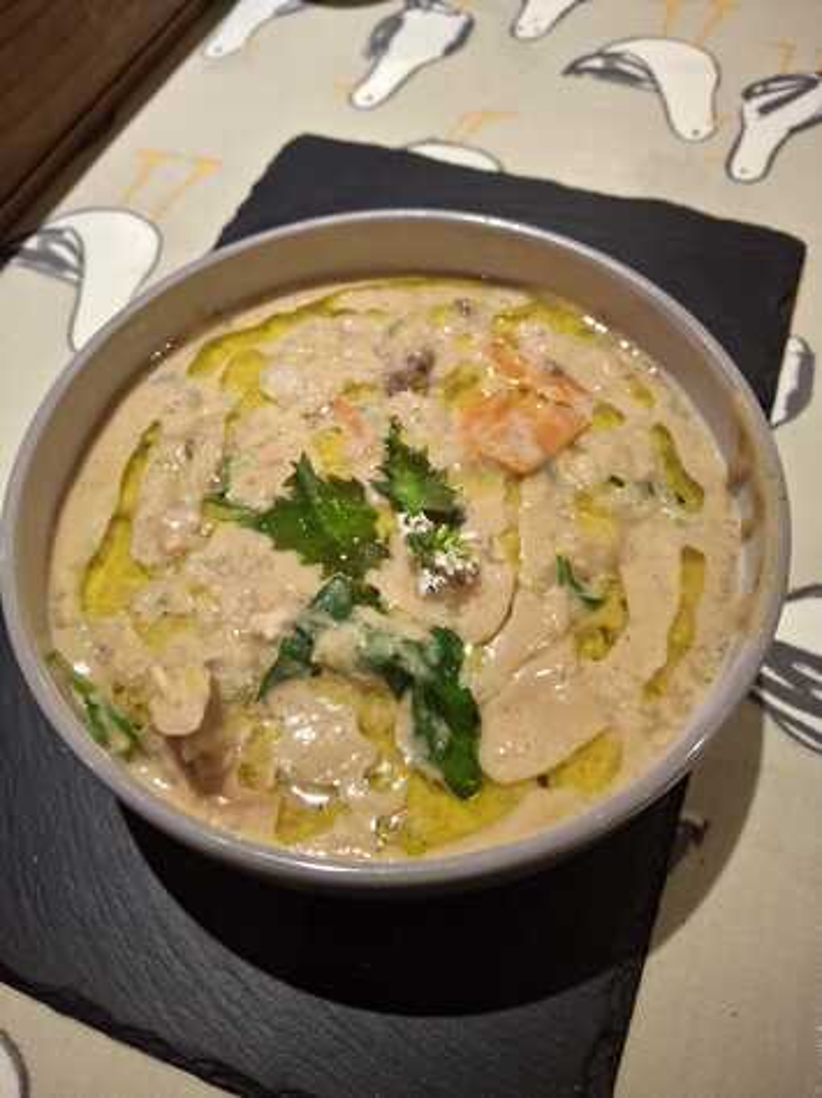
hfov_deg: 54.8
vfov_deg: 69.4
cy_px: 549
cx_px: 411
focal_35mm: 25
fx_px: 792
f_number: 1.8
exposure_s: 1/50
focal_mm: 4.69
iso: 250
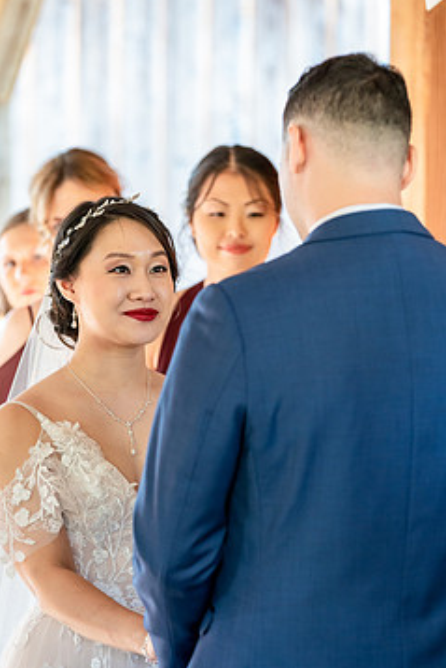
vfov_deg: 12.4
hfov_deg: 8.3
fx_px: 3082
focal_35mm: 166
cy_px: 355
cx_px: 218
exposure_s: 1/200
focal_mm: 132
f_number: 4
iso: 2000
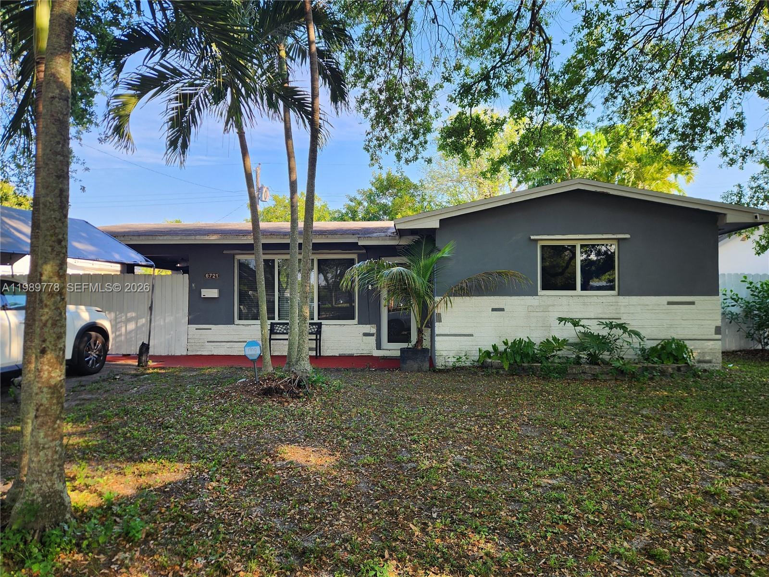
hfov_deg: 73.9
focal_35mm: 23
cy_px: 288
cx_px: 384
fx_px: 511
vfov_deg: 58.9
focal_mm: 5.4
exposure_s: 1/195
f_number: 1.8
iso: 20
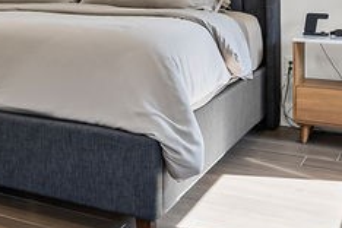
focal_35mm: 57
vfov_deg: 22.7
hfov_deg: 33.0
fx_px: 541
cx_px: 26
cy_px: -7
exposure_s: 1/30
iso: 1000
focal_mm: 9
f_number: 3.5
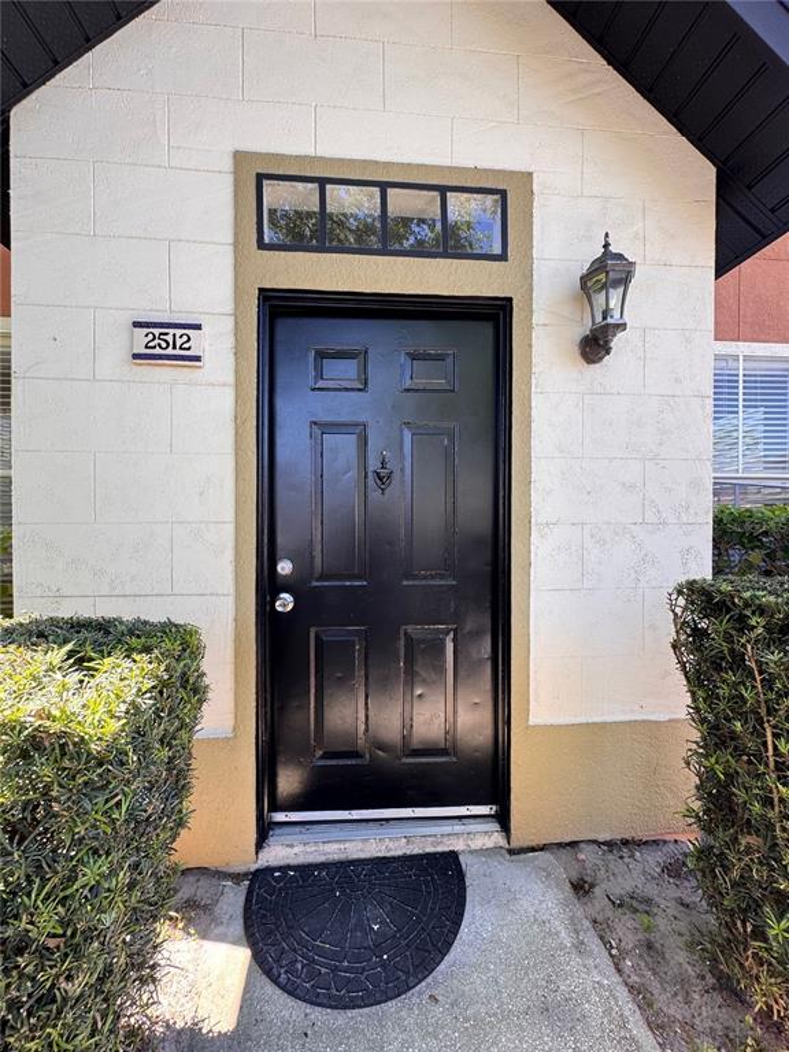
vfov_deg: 102.1
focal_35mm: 14
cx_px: 394
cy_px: 526
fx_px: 425
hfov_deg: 85.7
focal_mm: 2.22
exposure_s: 1/99
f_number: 2.2
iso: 64
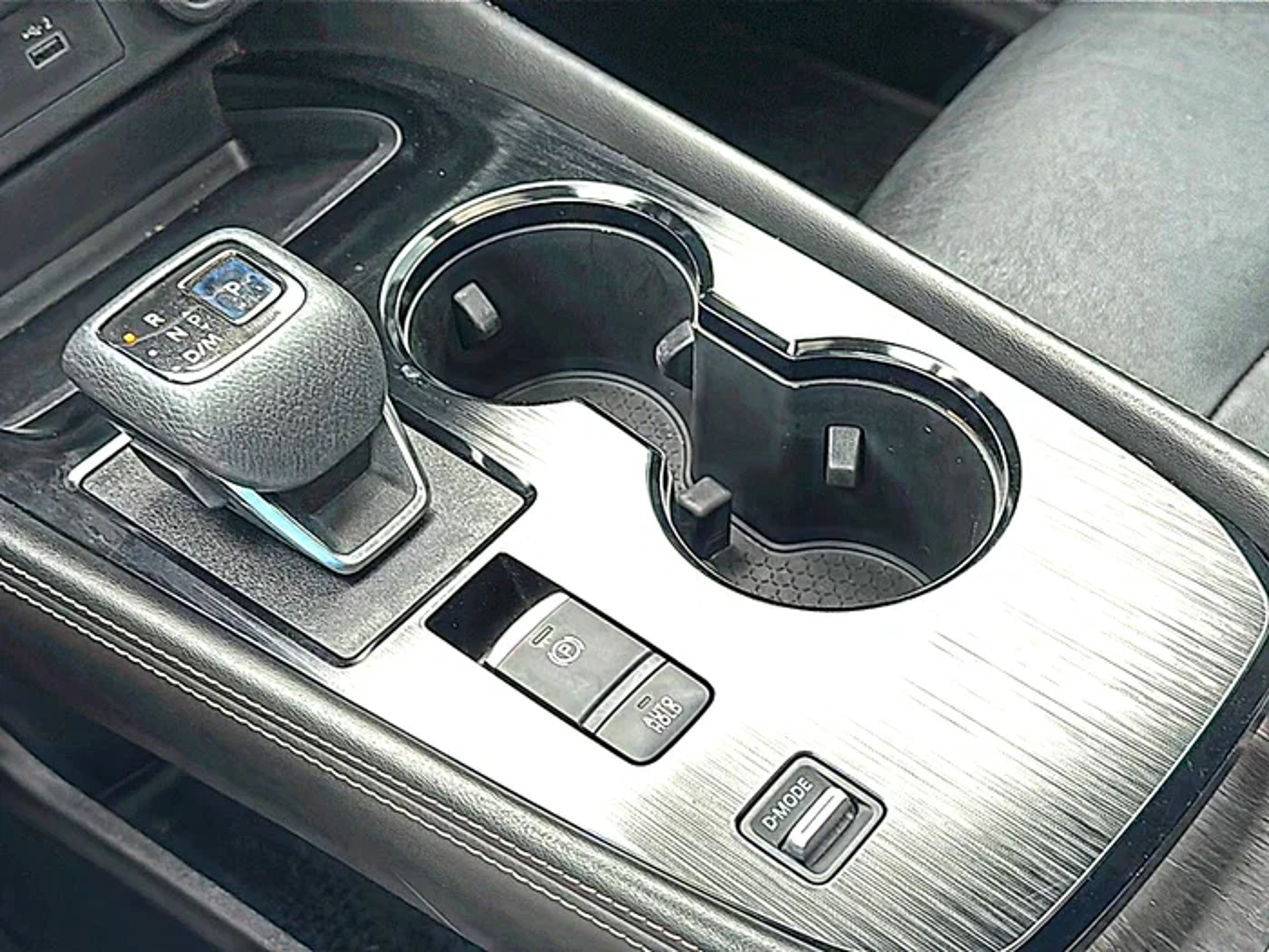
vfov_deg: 34.3
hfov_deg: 44.8
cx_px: 634
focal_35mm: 42
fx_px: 1540
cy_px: 476
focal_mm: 6.86
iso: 50
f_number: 1.78
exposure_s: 1/63
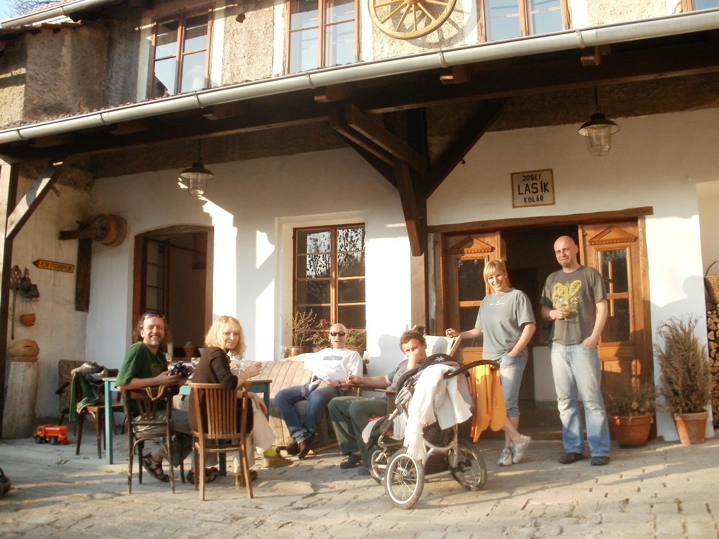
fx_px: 748
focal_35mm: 36
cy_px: 270
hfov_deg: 51.4
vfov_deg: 39.7
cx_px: 360
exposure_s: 1/250
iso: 160
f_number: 3.5
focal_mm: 6.3
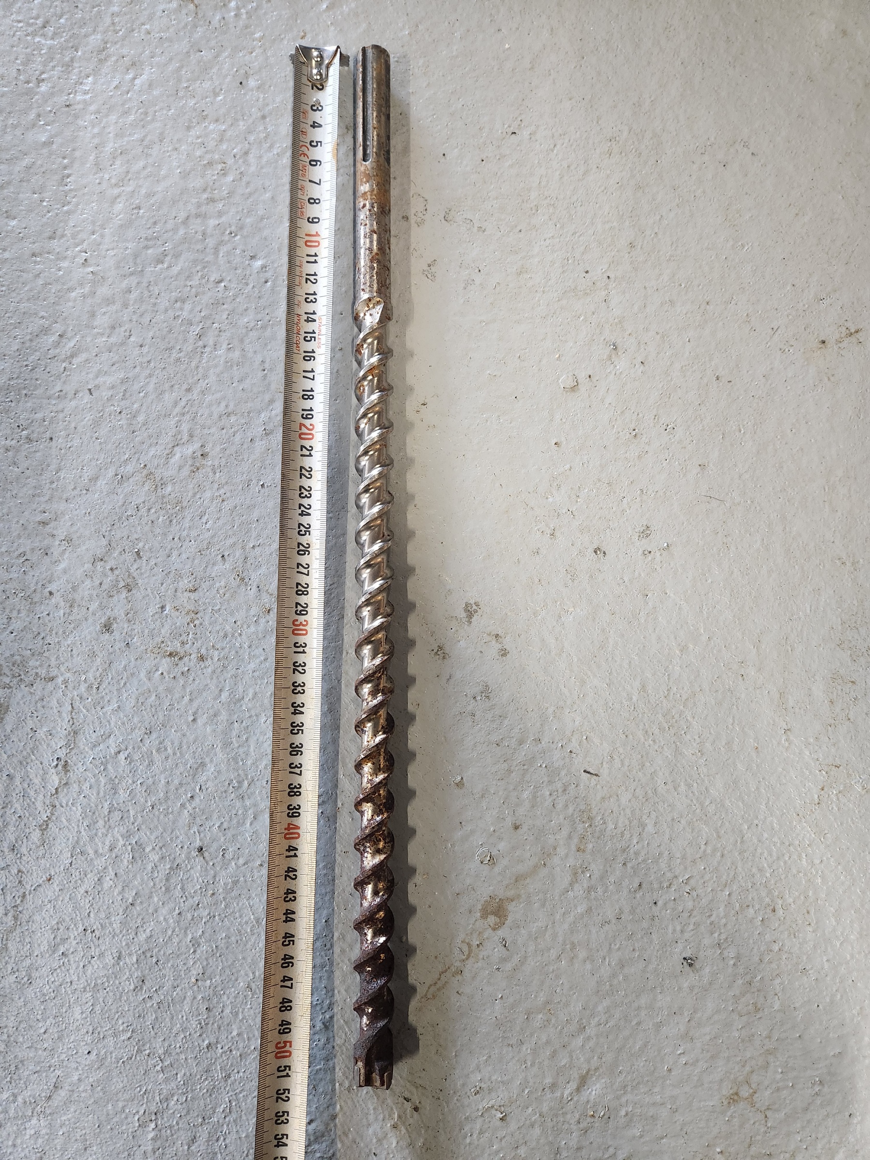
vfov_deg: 73.9
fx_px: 771
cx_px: 435
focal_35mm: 23
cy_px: 580
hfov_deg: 58.9
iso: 640
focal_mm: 5.4
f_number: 1.8
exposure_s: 1/50
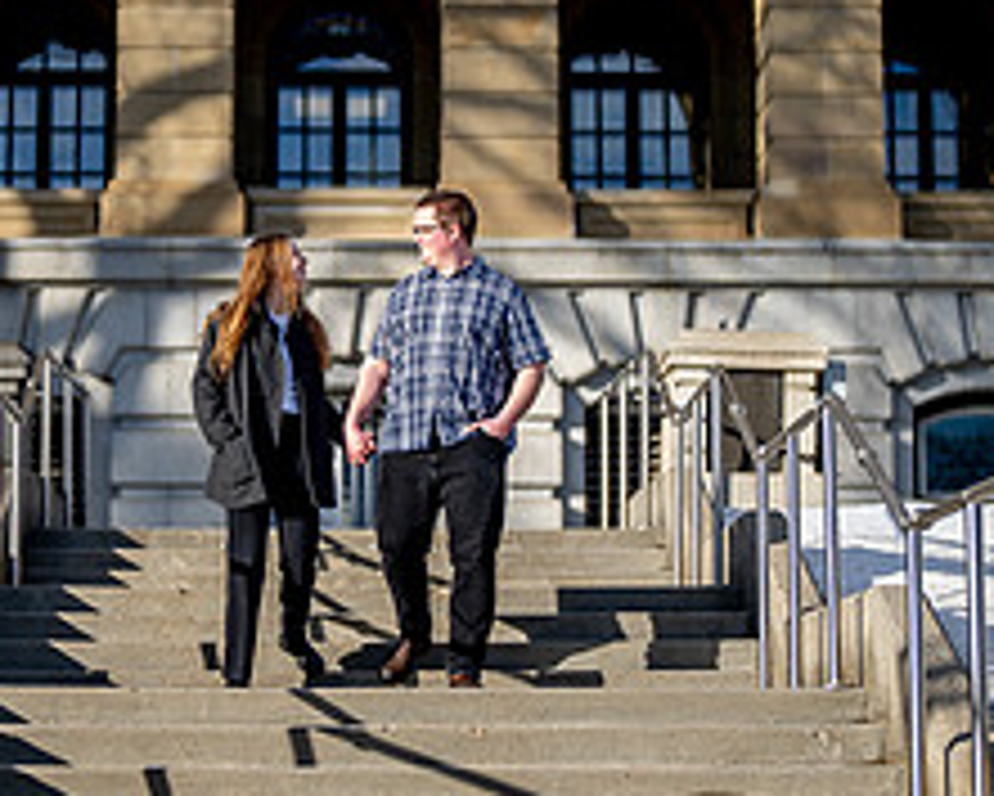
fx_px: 3620
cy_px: 196
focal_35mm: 123
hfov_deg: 15.6
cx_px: 387
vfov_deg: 12.5
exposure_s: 1/6400
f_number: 1.2
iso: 100
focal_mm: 50
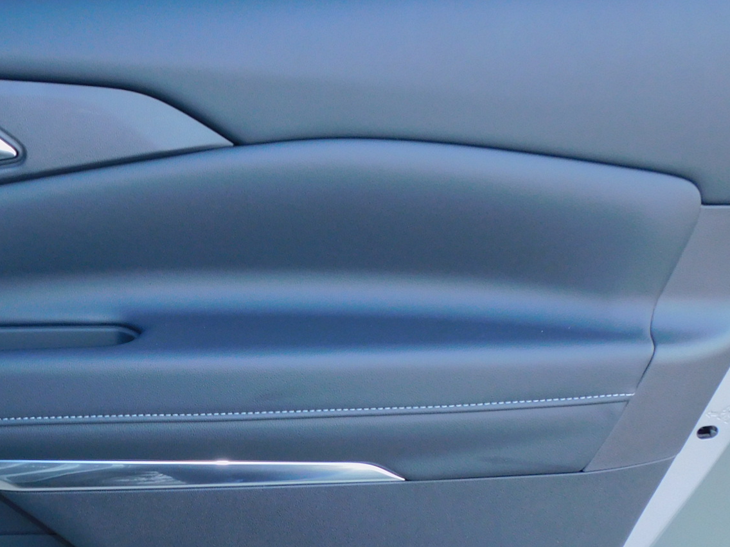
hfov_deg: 38.7
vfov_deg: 30.1
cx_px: 188
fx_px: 1012
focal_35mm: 48
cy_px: 348
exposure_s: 1/60
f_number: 3.3
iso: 125
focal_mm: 4.3
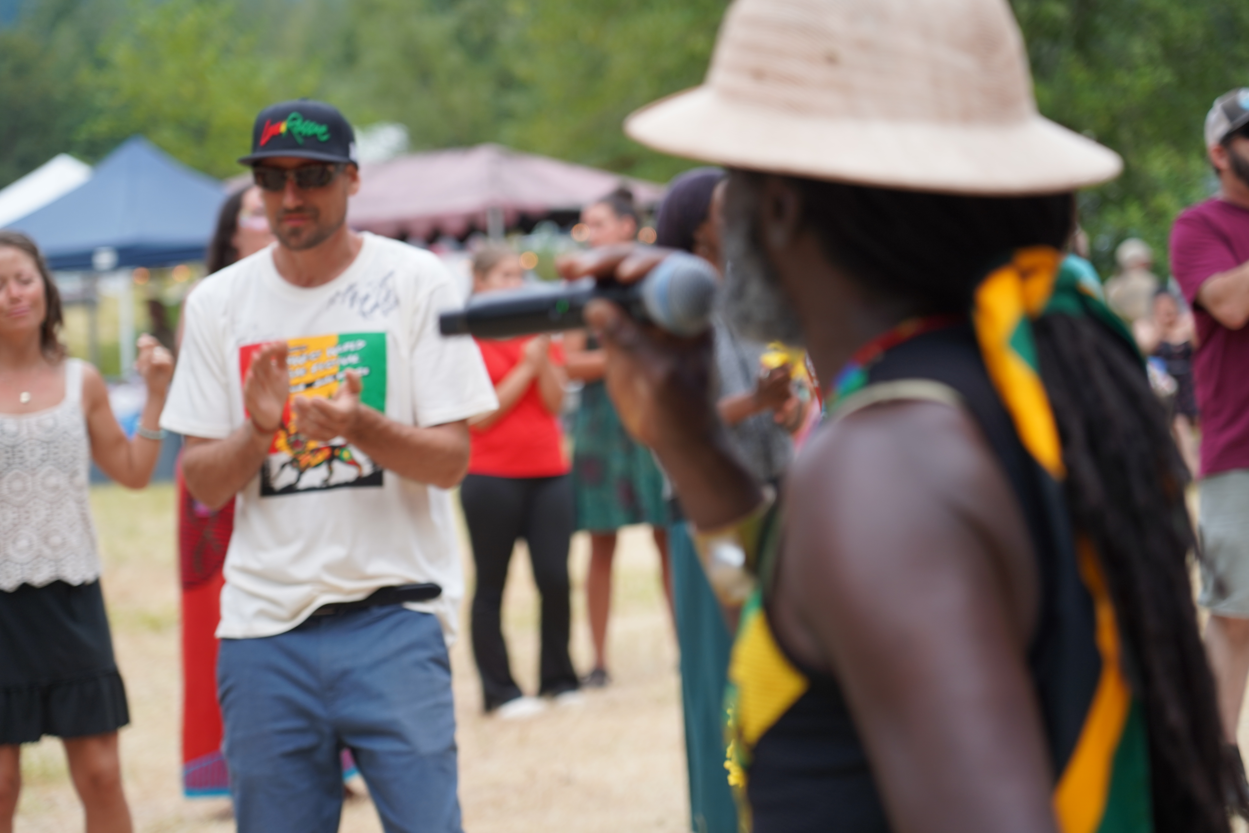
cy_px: 416
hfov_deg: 19.5
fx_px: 3643
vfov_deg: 13.0
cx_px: 624
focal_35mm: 105
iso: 200
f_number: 4
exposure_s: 1/160
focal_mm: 105
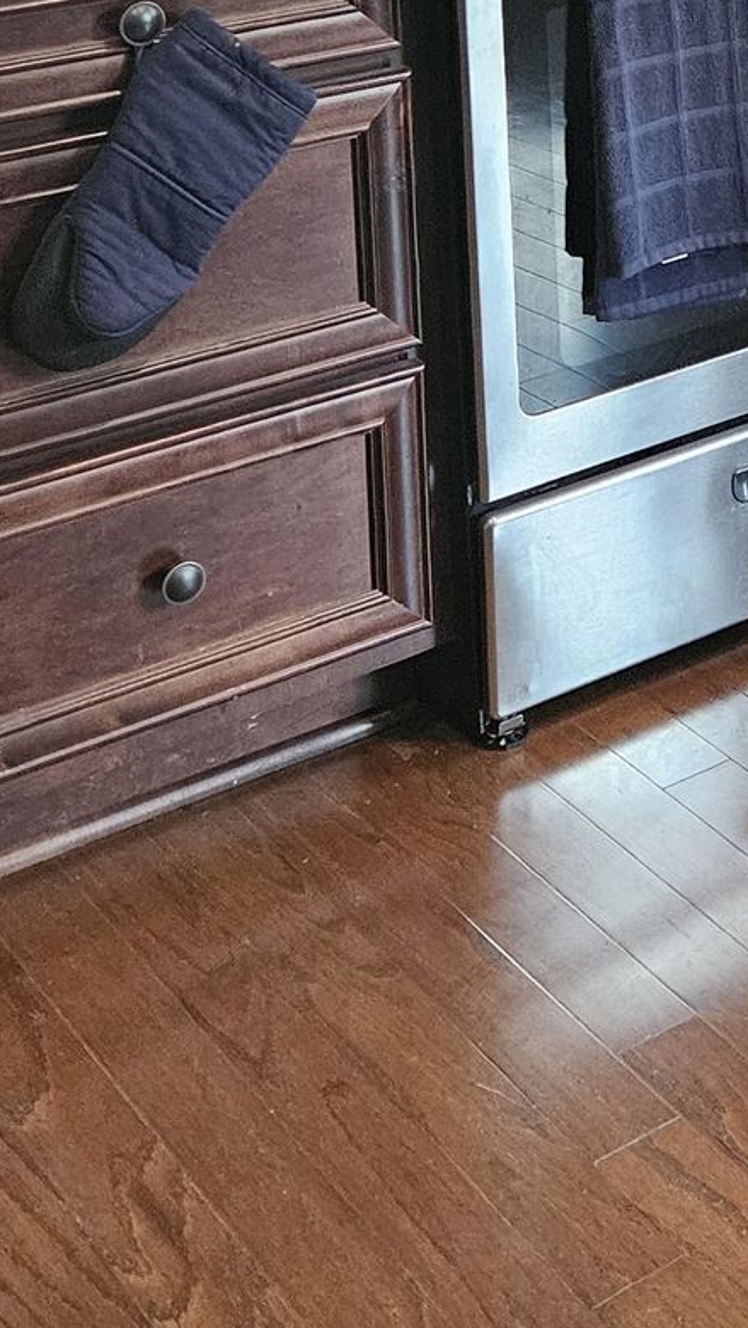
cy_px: -121
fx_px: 2608
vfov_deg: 26.4
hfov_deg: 15.1
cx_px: 1126
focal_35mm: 74
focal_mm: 5.4
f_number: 1.8
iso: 1000
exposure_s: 1/120
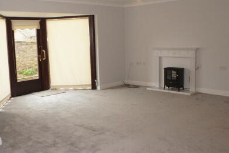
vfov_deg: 33.4
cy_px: 72
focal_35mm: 40
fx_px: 254
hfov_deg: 47.8
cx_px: 80
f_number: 4.5
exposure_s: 1/100
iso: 800
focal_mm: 16
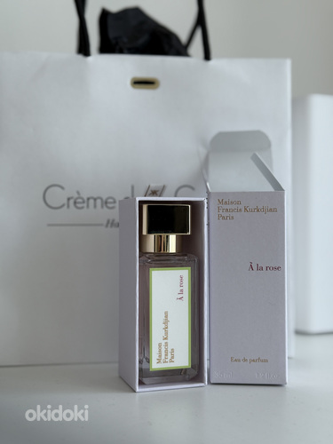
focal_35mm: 48
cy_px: 222
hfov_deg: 30.3
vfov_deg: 39.7
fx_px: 616
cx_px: 166
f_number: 1.78
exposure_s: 1/83
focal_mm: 6.76
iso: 100
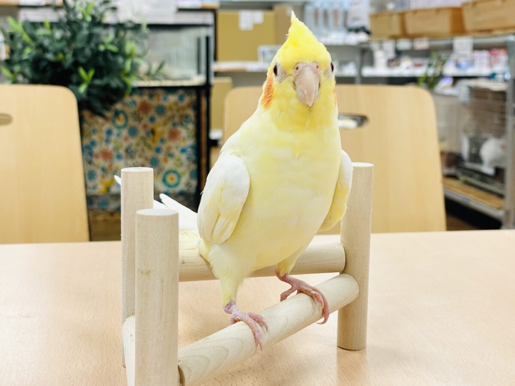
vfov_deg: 28.0
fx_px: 774
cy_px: 193
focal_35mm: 52
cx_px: 258
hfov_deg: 36.8
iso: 64
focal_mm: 6
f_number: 2
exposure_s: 1/100
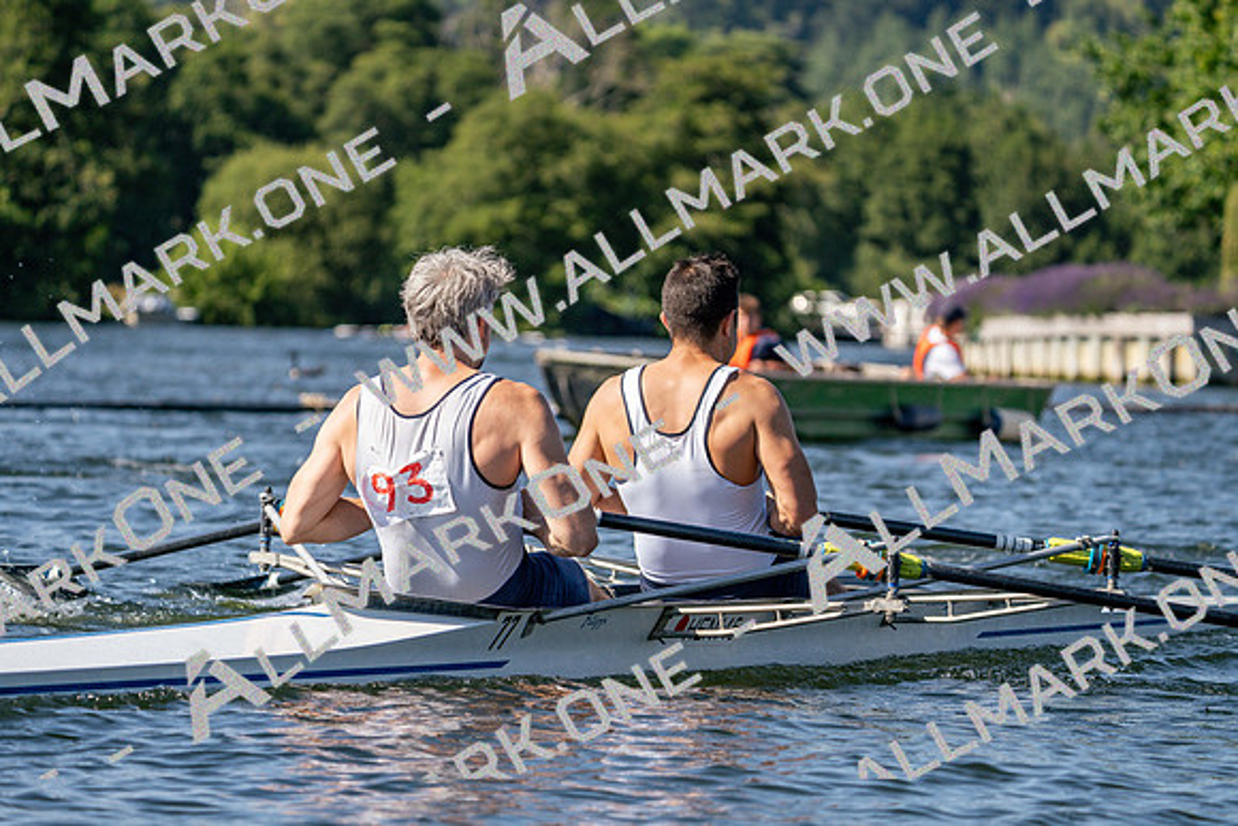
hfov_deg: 10.3
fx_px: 6879
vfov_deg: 6.9
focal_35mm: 200
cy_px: 413
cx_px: 619
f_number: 5.6
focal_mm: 200
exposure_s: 1/1600
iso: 250
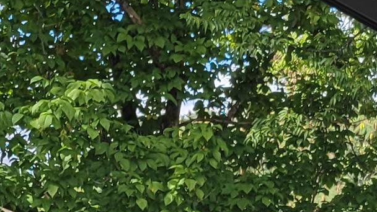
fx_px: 1879
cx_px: 357
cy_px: 523
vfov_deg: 6.2
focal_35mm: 188
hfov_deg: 11.4
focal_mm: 5.4
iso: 40
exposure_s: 1/1032
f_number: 1.8
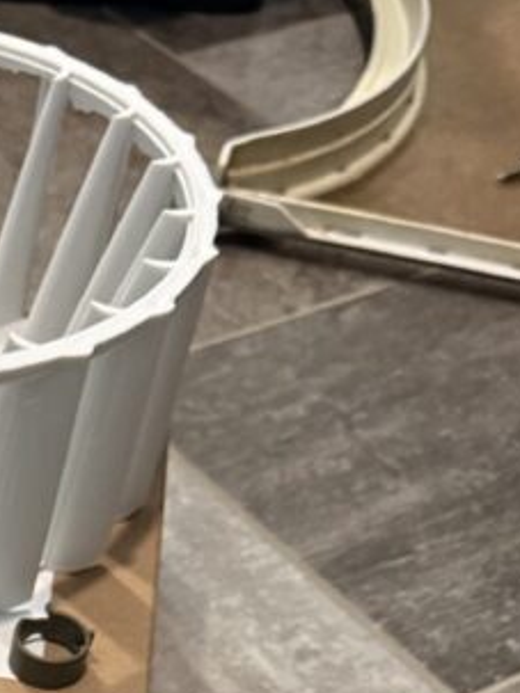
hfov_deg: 16.5
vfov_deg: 21.1
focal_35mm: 81
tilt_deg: -52.8
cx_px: -275
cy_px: 981
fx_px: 1624
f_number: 1.78
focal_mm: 6.76
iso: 400
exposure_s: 1/60
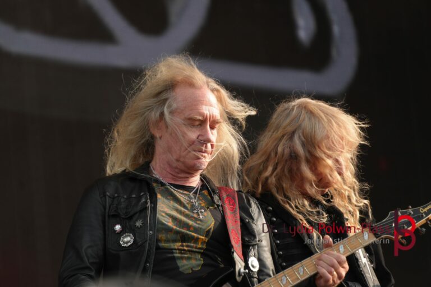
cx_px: 216
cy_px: 144
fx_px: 3681
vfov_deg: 4.5
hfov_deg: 6.7
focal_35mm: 308
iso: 200
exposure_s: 1/320
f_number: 6.3
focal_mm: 205
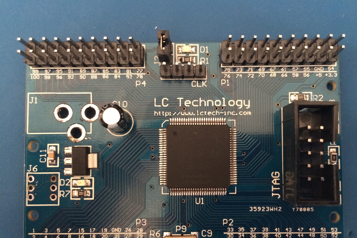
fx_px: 337
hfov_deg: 55.7
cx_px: 193
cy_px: 142
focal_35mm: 34
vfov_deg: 38.7
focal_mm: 4.12
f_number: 2.2
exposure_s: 1/15
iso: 320
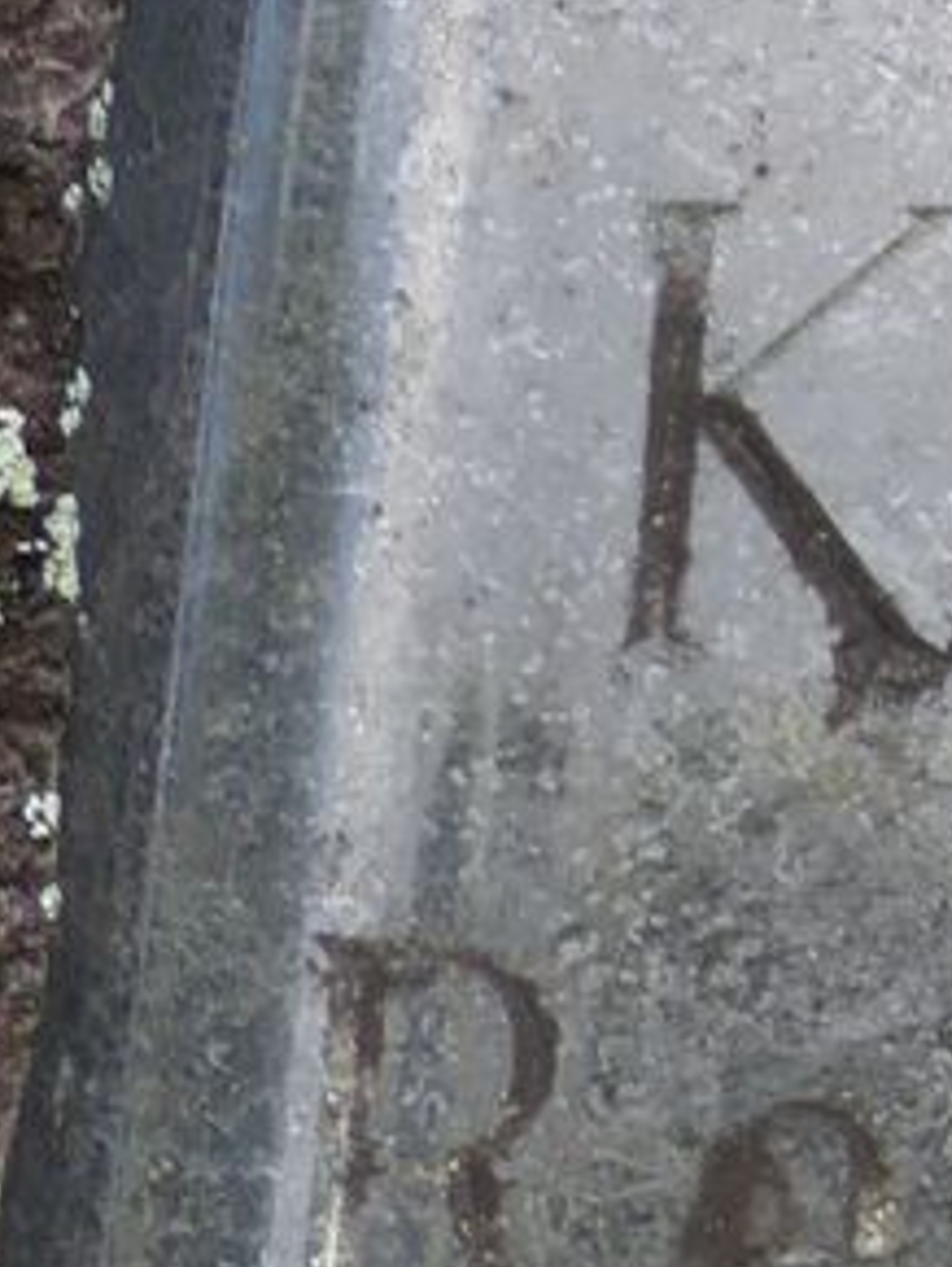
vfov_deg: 7.6
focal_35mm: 259
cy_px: 533
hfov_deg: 5.5
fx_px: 9483
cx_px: 2450
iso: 100
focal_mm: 8.4
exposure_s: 1/60
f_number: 4
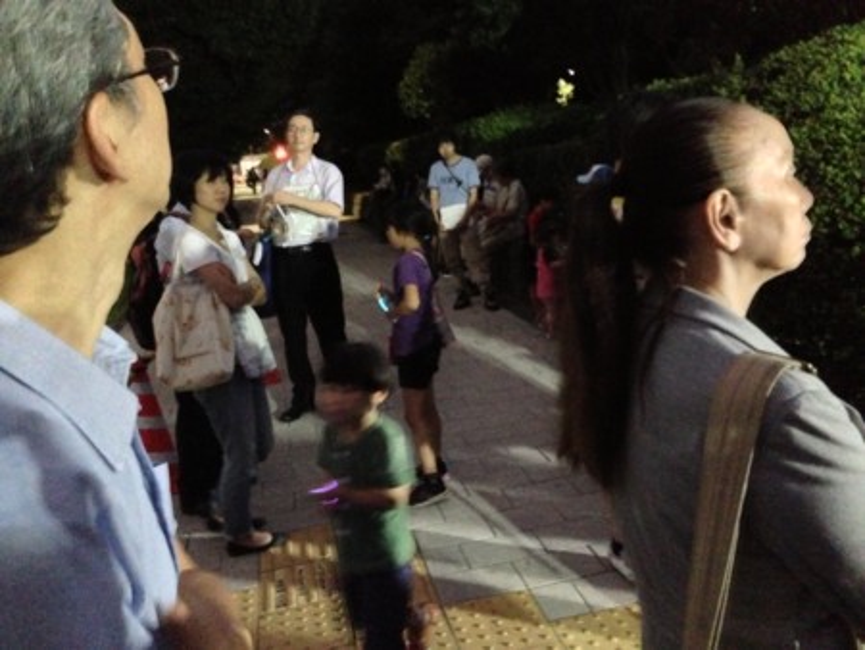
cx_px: 432
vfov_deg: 43.0
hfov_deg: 55.3
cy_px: 325
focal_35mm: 33
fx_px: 825
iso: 2000
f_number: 2.4
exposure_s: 1/15
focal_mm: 4.13
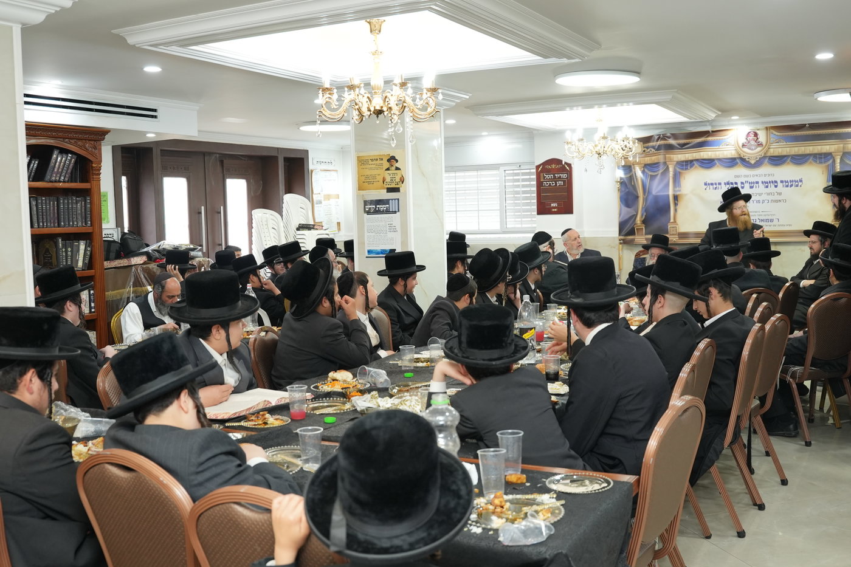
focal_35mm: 36
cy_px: 284
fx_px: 851
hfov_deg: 53.1
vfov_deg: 36.9
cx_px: 426
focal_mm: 24
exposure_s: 1/125
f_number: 3.5
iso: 1000
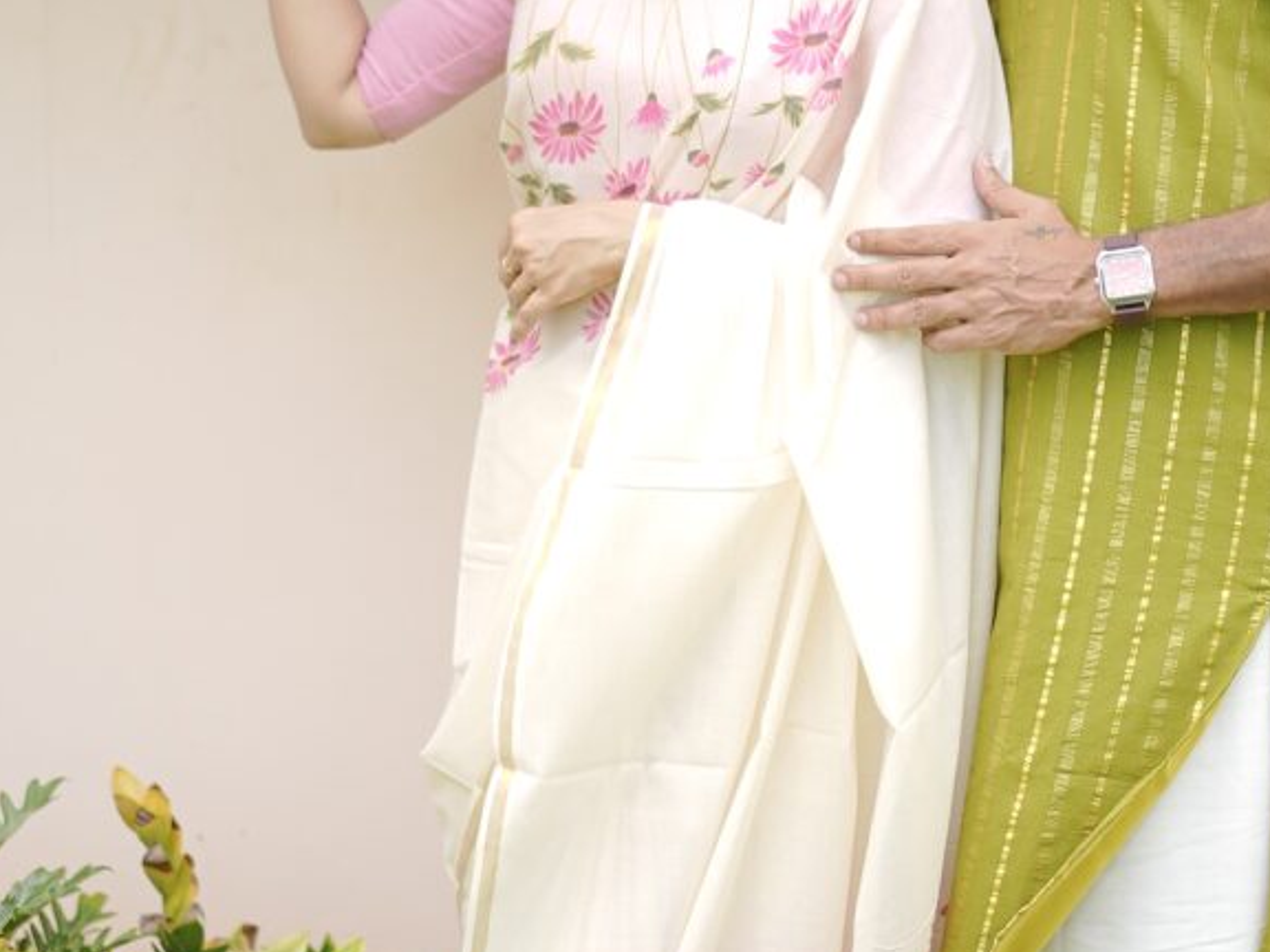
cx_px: 860
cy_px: 540
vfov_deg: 21.0
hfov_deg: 27.6
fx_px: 2568
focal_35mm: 70
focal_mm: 35
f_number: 1.4
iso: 200
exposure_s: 1/2000
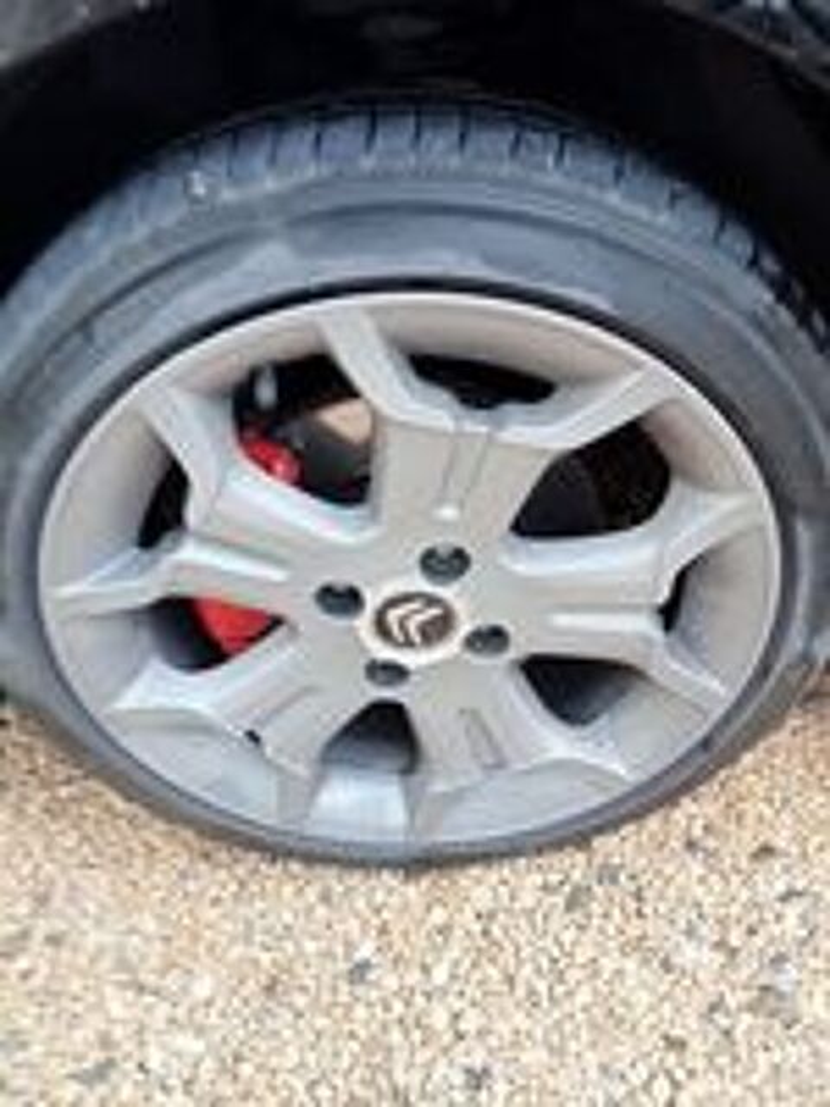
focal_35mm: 28
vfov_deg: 63.4
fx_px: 895
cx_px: 415
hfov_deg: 49.7
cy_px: 554
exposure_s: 1/33.3
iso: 182
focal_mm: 3.46
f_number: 2.2
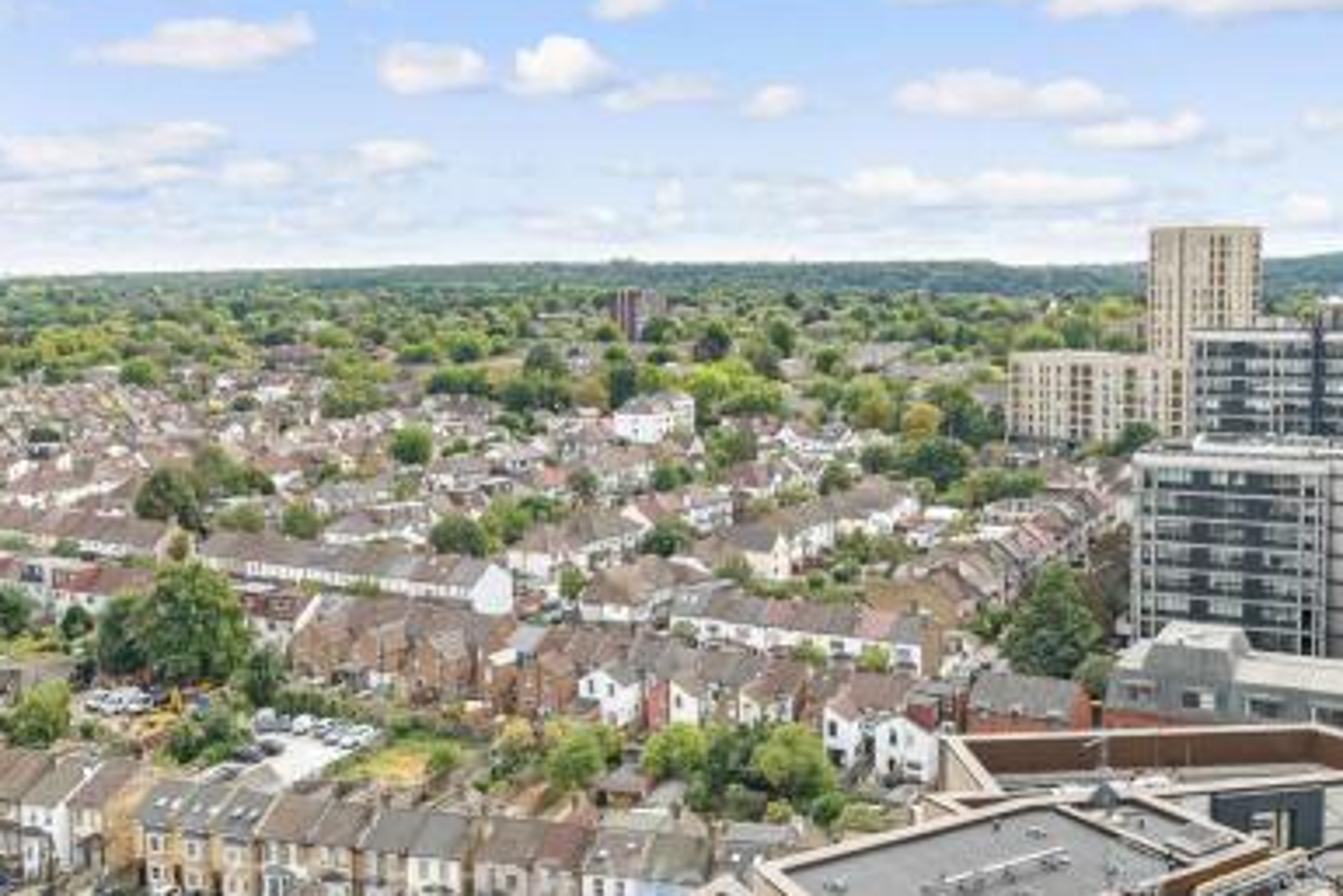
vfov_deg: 35.9
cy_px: 507
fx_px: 1381
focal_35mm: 37
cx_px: 759
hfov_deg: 51.7
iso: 160
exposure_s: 1/100
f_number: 8
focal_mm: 20
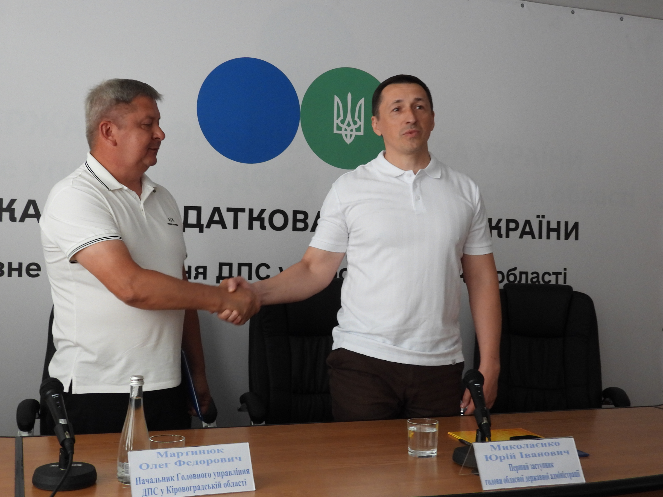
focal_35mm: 43
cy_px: 238
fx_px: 824
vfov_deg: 33.6
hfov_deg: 43.8
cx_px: 316
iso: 250
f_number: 3.2
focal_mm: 6.2
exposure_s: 1/30
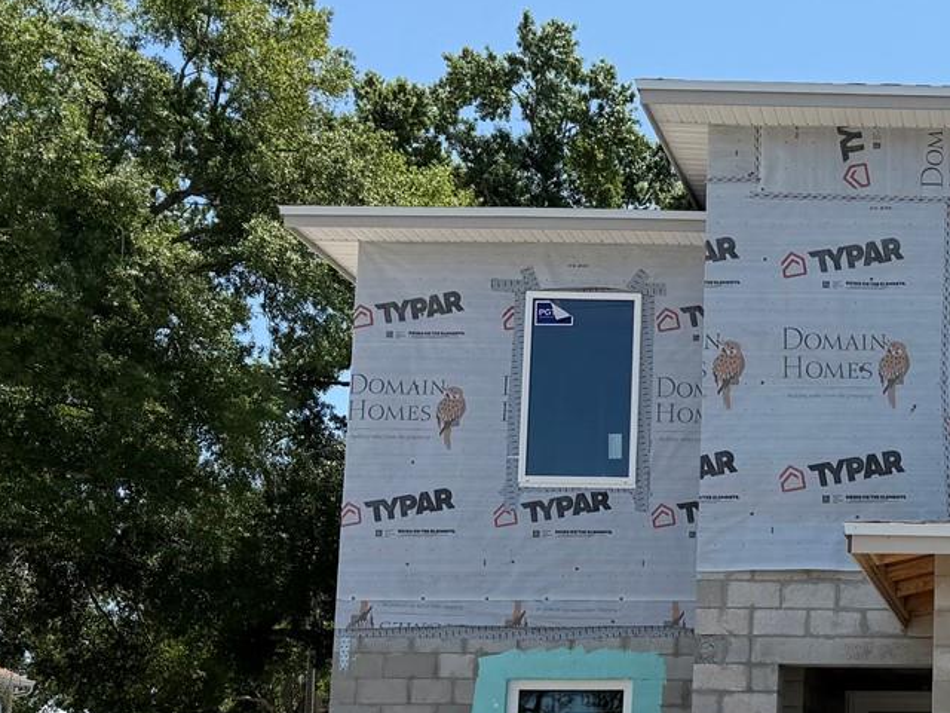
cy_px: 622
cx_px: 1106
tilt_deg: +7.7
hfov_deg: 28.5
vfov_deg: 23.8
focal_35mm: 60
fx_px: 1647
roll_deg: -0.8
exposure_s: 1/3953
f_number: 1.78
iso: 80
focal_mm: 6.76
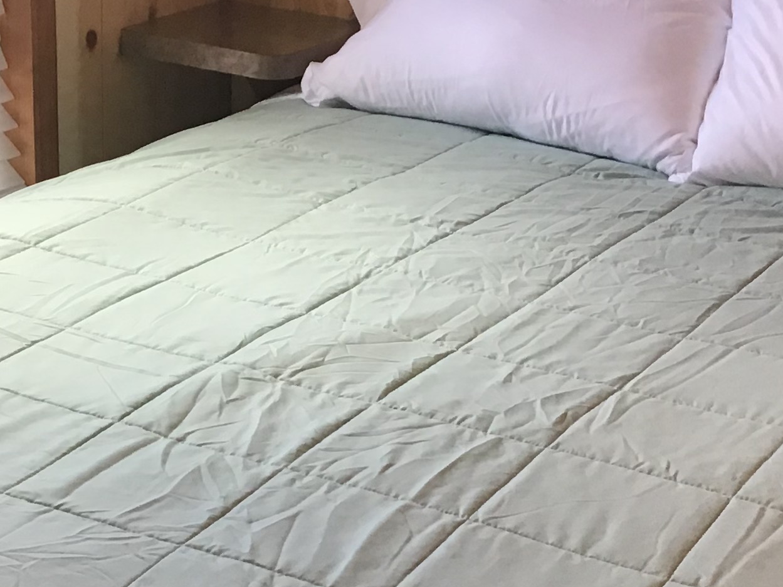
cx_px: 301
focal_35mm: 81
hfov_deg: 24.1
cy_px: 520
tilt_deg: -26.8
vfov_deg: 17.9
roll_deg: -2.6
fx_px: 1832
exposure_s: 1/30
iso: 40
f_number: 2.4
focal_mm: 3.3
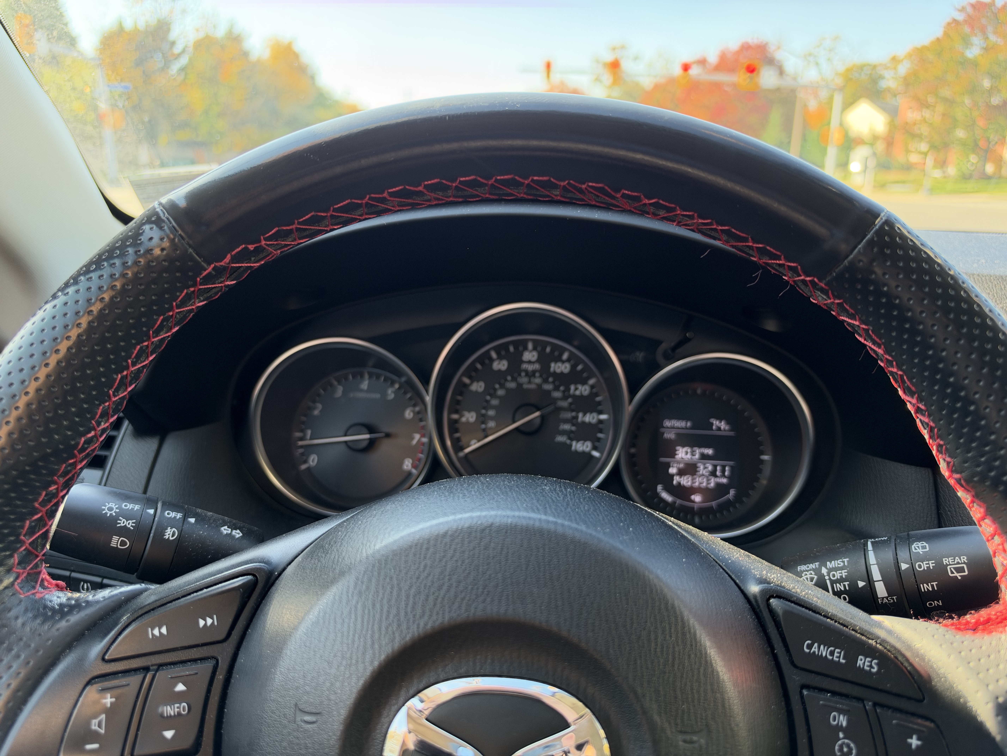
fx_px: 698
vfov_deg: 56.8
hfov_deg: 71.6
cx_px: 504
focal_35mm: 24
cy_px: 378
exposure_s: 1/145
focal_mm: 6.93
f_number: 1.8
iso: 200
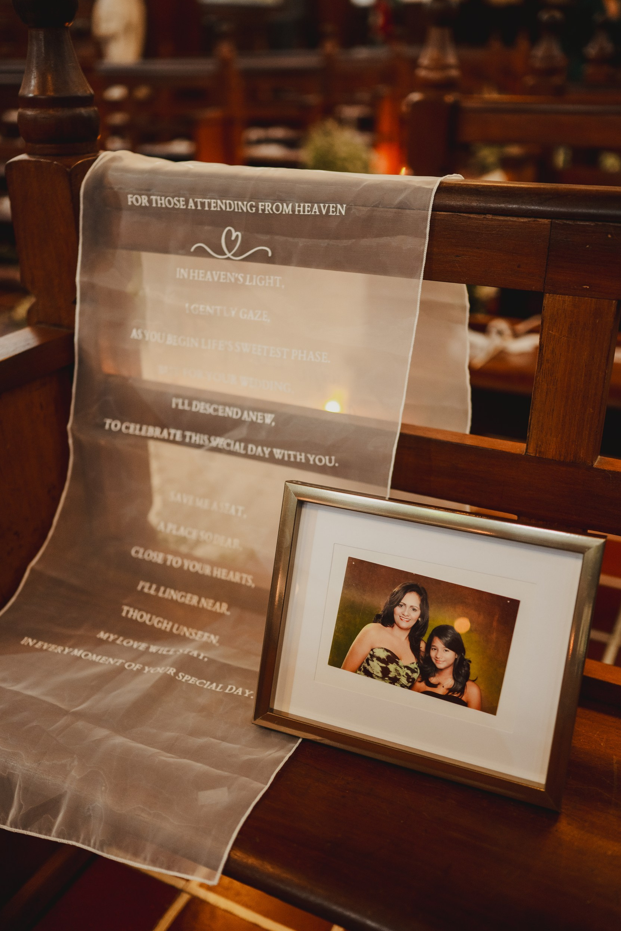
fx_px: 931
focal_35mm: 36
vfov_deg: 53.1
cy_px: 475
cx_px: 307
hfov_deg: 36.9
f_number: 1.8
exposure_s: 1/100
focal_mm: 35
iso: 1250
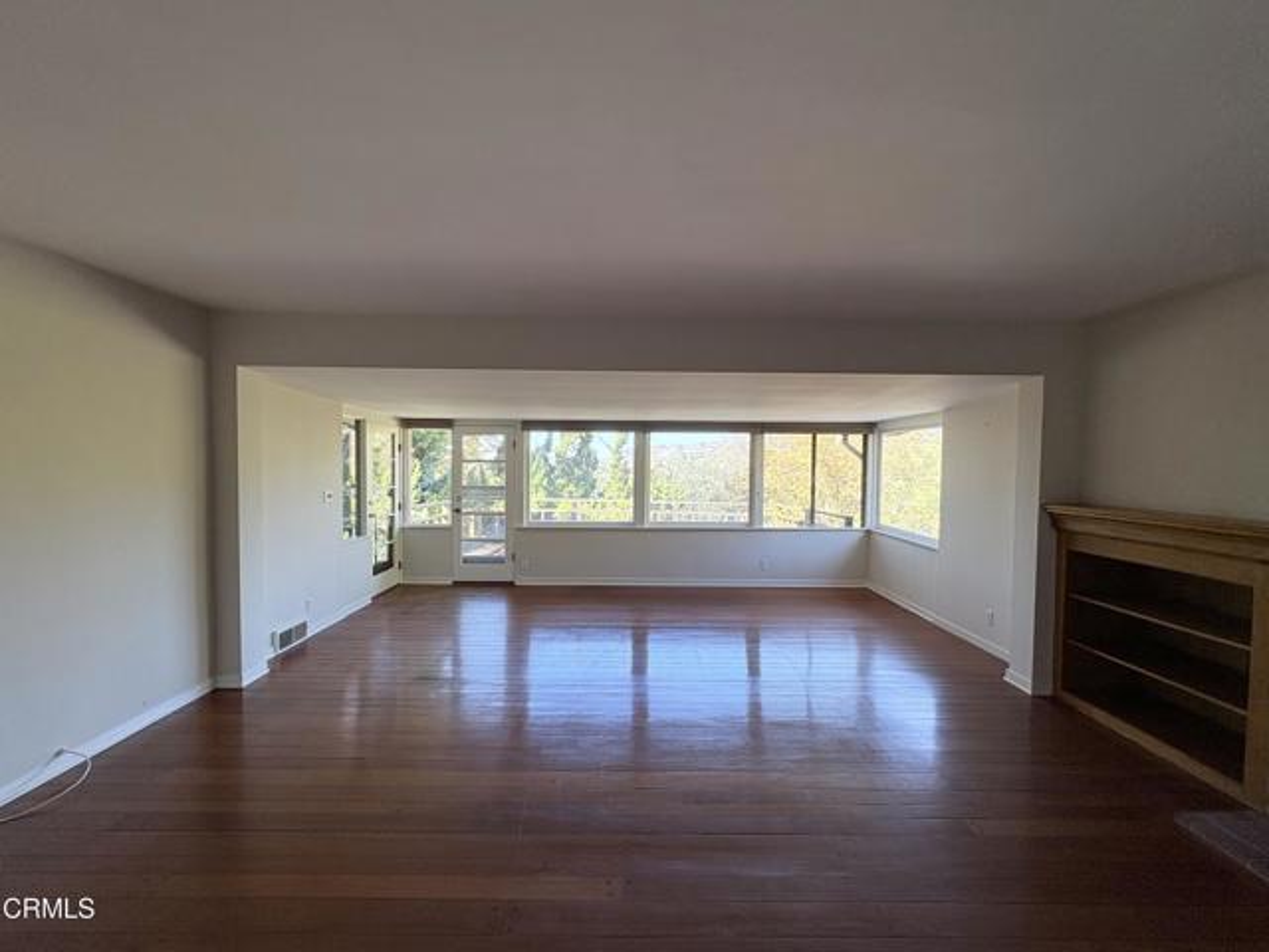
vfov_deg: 85.7
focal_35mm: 14
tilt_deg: -1.1
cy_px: 476
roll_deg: -1.5
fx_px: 513
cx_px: 634
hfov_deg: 102.1
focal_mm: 2.22
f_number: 2.2
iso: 50
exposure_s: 1/99
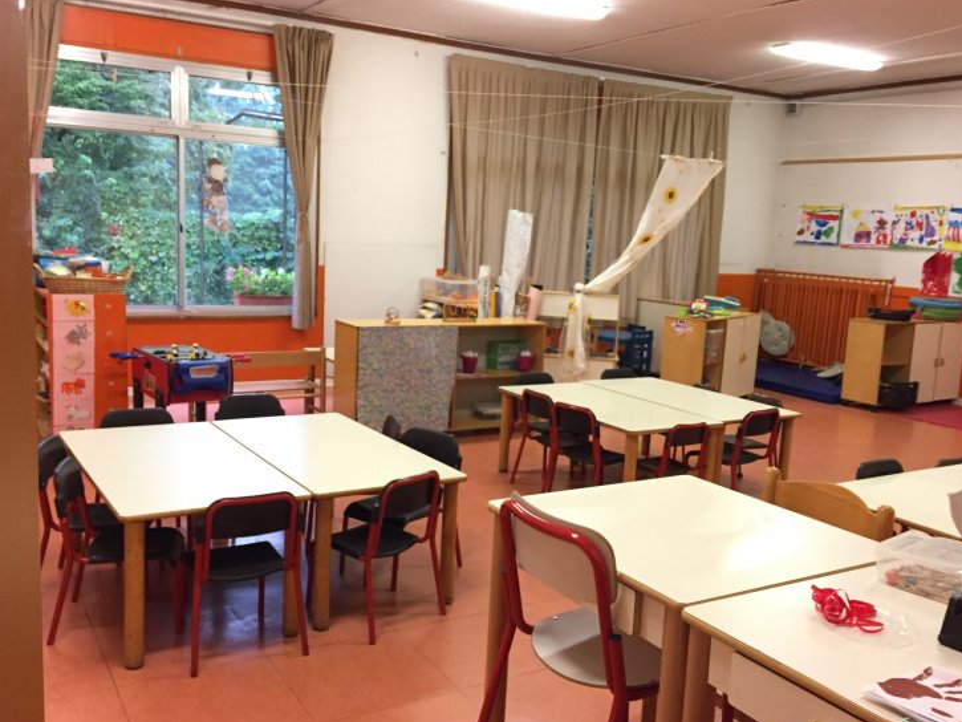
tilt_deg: -9.2
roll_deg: -2.6
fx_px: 889
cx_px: 478
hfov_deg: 56.8
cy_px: 374
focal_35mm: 32
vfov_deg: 44.2
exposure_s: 1/33
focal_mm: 4.15
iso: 200
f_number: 2.2
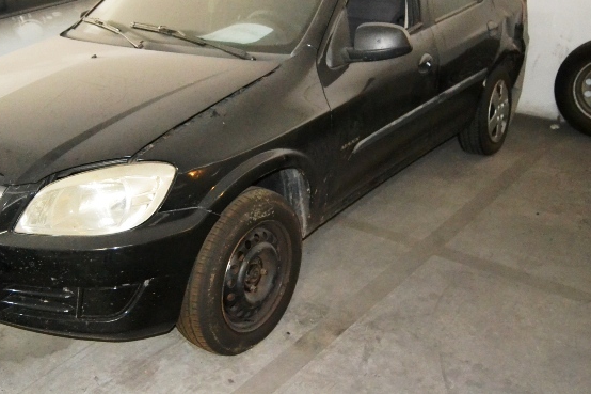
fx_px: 640
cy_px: 112
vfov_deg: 33.7
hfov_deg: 49.1
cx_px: 223
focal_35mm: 39
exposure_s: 1/60
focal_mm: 18
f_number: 3.5
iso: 2800
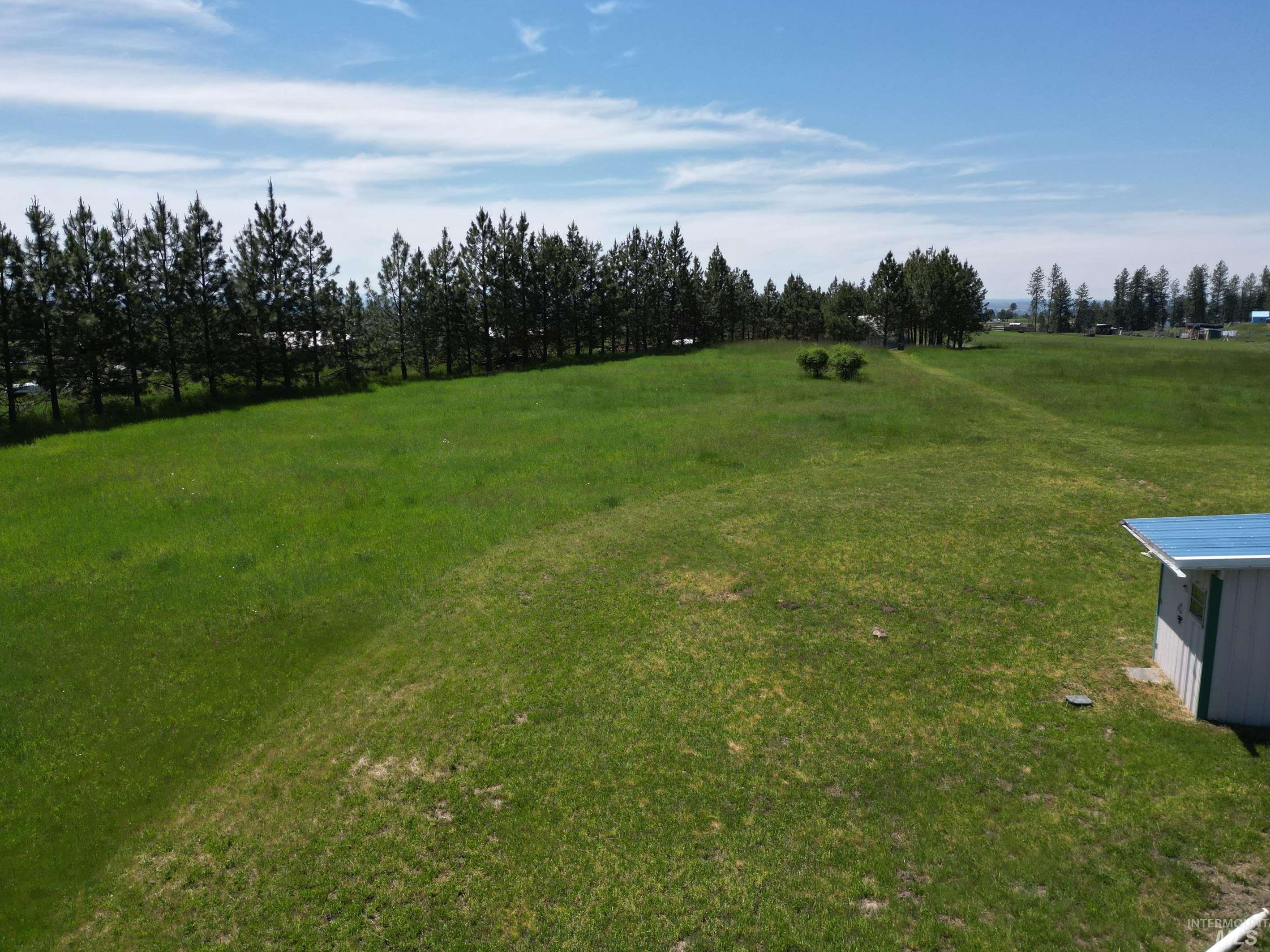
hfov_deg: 67.3
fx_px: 954
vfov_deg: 53.0
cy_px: 454
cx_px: 603
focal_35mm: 26
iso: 120
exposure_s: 1/4000
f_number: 1.7
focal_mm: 6.72
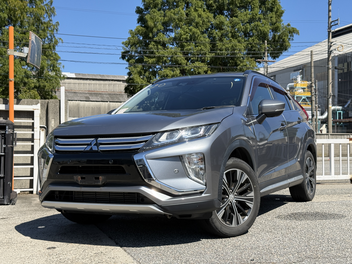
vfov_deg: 30.3
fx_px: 488
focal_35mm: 48
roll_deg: -0.1
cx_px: 176
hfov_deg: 39.7
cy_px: 132
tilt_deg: +1.7
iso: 64
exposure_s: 1/3704
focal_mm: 6.76
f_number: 1.78
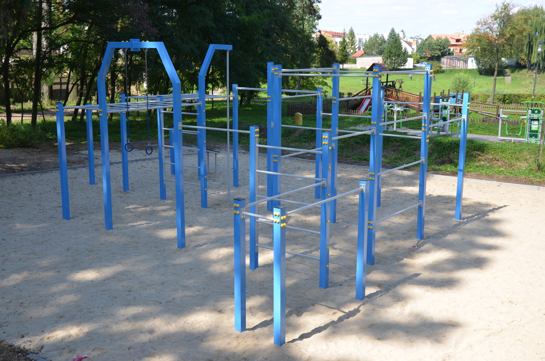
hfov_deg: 46.5
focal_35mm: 42
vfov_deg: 31.8
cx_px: 272
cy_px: 180
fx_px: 635
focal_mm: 28
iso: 200
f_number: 7.1
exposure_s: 1/200
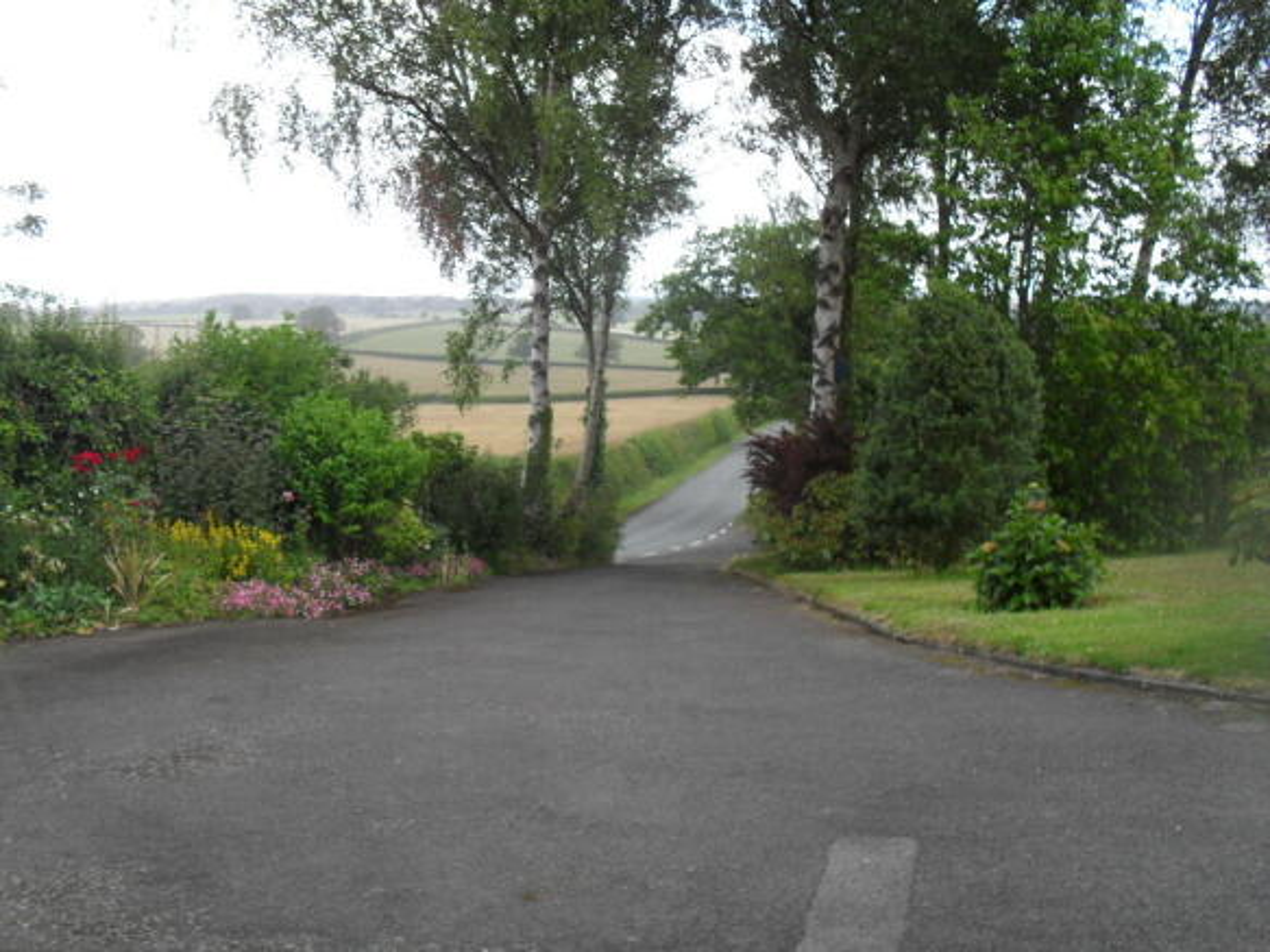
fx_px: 1284
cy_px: 476
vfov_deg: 40.7
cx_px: 635
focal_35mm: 35
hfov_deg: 52.6
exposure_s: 1/125
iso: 100
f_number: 3.2
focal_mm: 6.3
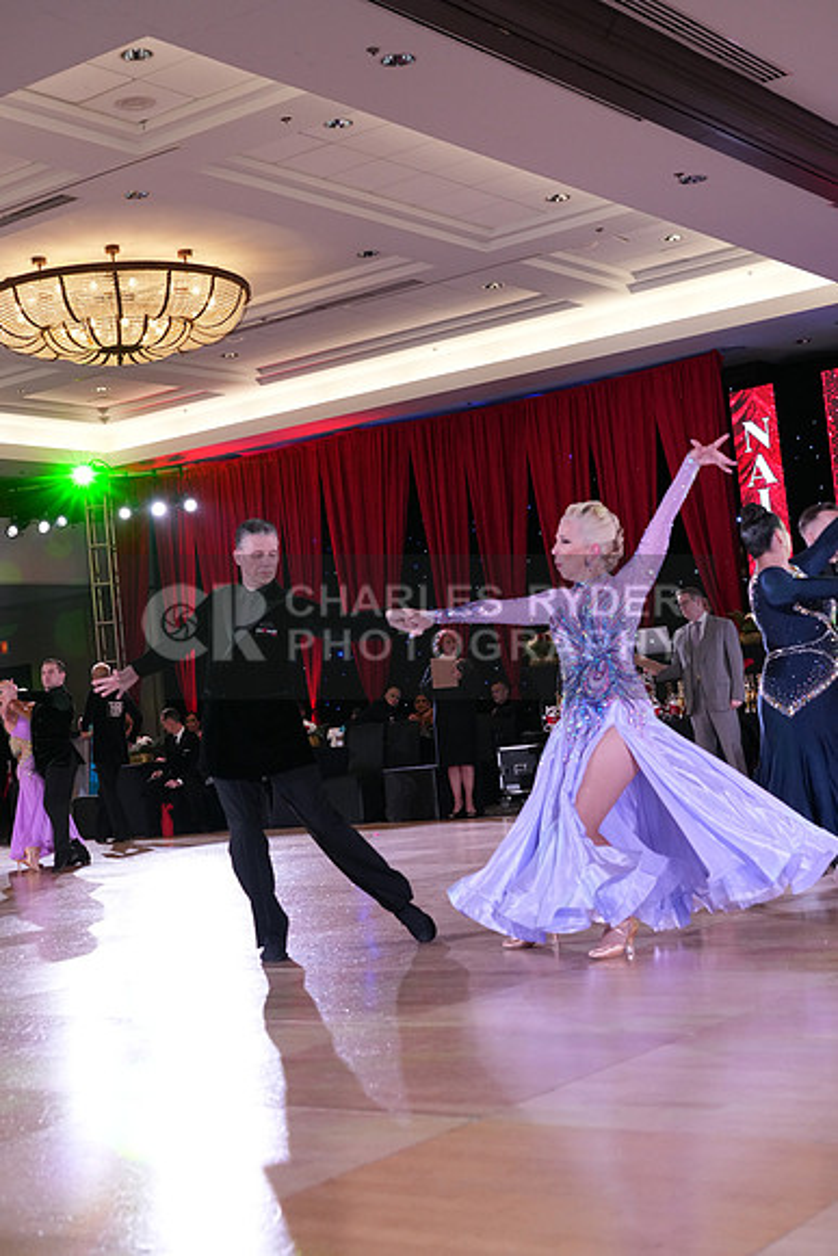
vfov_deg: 41.1
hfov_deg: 28.1
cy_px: 628
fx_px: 1675
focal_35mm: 48
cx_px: 419
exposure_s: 1/250
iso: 2500
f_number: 5
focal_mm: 48
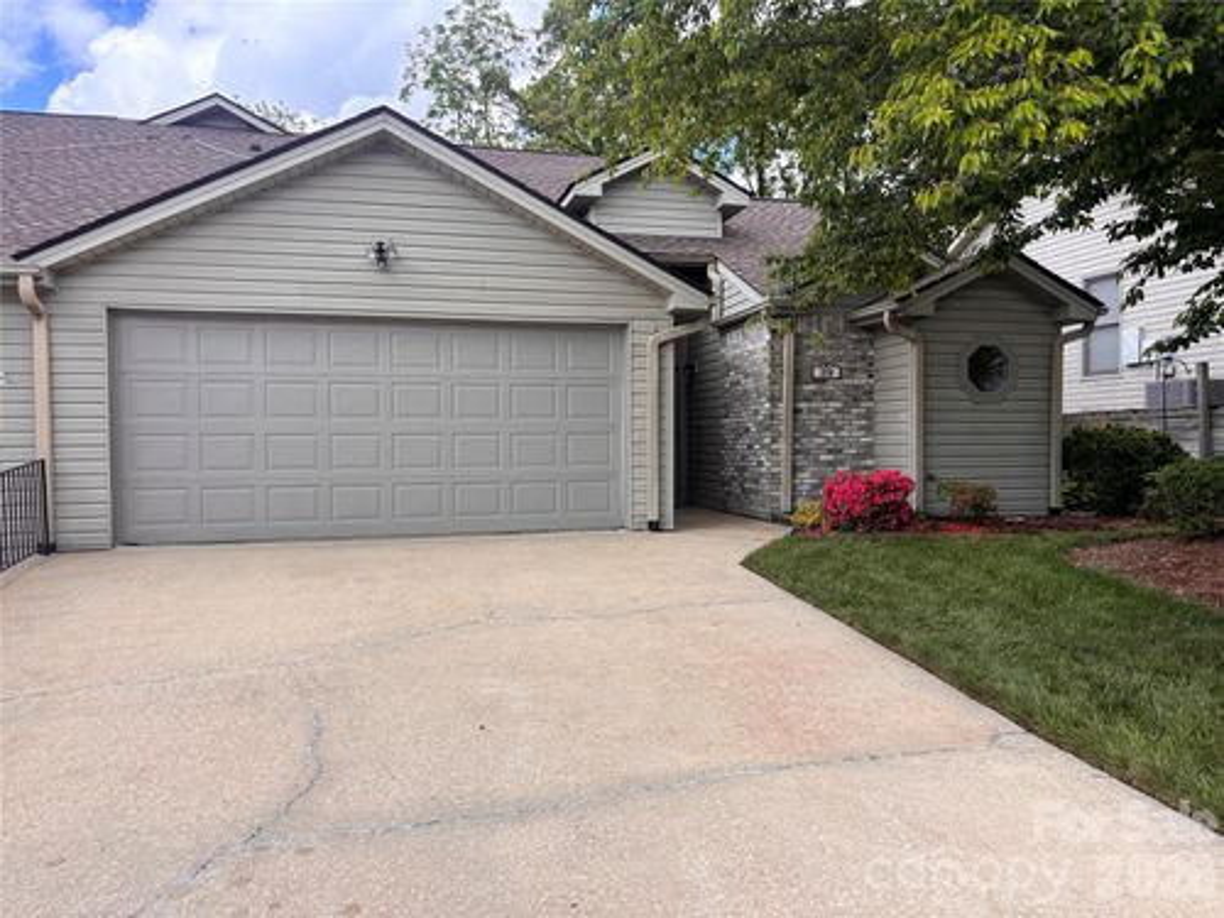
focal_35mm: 26
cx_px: 612
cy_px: 459
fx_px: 919
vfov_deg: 53.1
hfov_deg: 67.3
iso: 50
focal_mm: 5.96
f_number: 1.6
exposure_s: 1/951
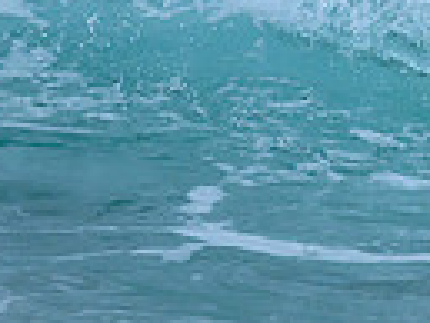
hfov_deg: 0.4
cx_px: 932
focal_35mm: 4629
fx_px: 57555
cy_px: -337
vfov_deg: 0.3
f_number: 6.3
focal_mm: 800
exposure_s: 1/3200
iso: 400
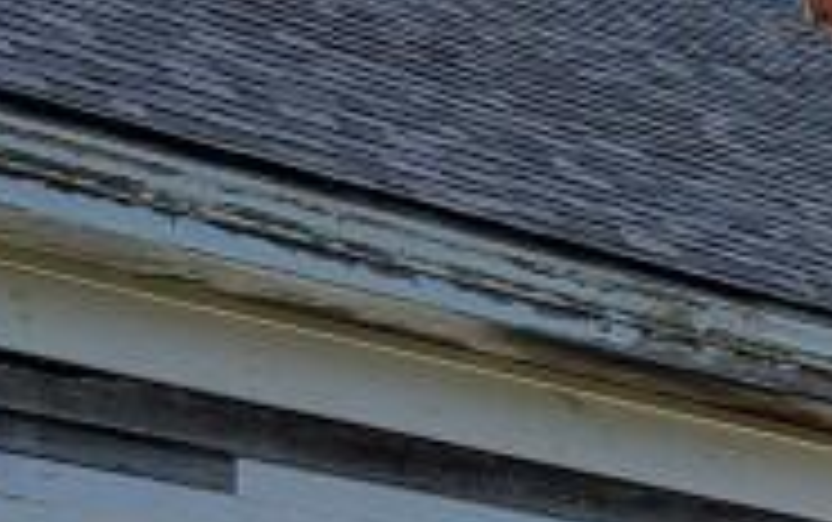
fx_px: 2428
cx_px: 1448
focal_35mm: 107
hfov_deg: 16.6
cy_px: 1197
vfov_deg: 10.7
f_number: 2.2
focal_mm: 1.8
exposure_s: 1/1838
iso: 50
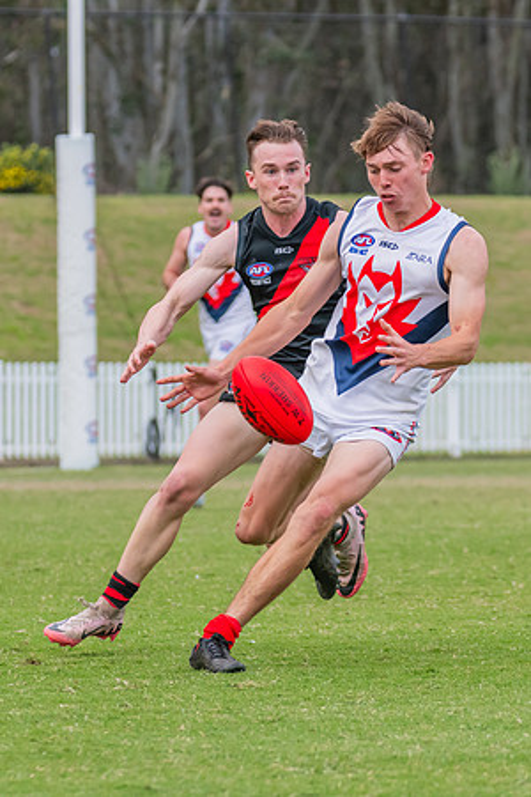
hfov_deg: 3.6
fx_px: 8408
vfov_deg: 5.4
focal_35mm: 380
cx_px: 285
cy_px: 400
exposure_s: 1/1250
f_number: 6.3
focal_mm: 210
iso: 800
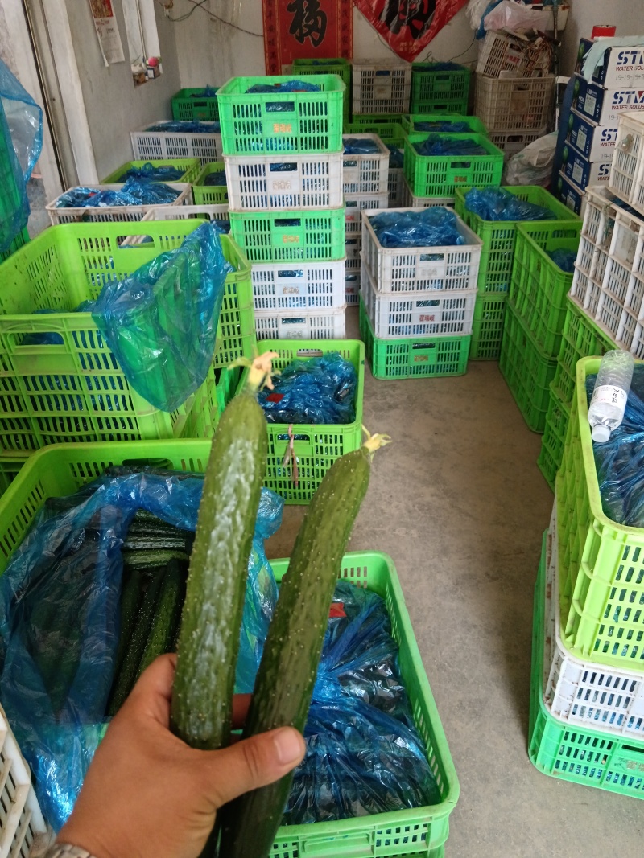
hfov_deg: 51.3
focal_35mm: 27
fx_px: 670
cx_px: 322
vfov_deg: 65.3
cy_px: 429
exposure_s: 1/50
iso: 549
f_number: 1.9
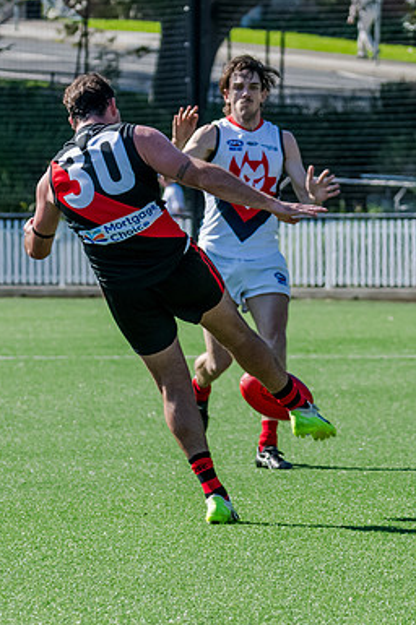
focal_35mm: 413
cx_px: 132
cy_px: 222
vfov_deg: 5.0
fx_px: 7171
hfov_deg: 3.3
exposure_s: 1/1600
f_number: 8
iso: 800
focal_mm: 170
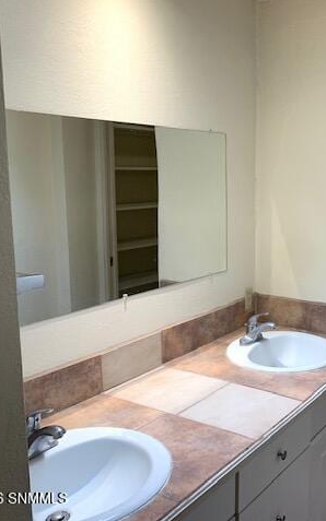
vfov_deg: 52.8
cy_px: 260
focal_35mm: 37
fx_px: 526
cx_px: 305
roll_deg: -1.4
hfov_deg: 32.4
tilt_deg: -9.3
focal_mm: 4.25
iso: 80
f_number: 1.8
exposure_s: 1/120
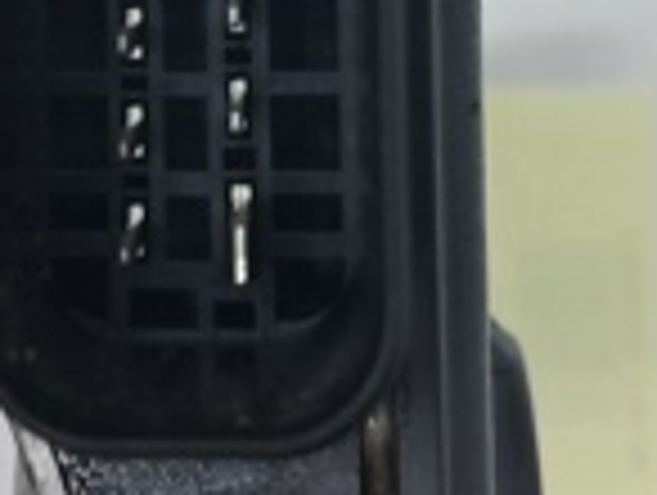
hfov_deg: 16.5
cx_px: 126
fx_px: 2243
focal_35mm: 118
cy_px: -133
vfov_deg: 12.2
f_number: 1.8
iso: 50
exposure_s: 1/50
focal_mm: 4
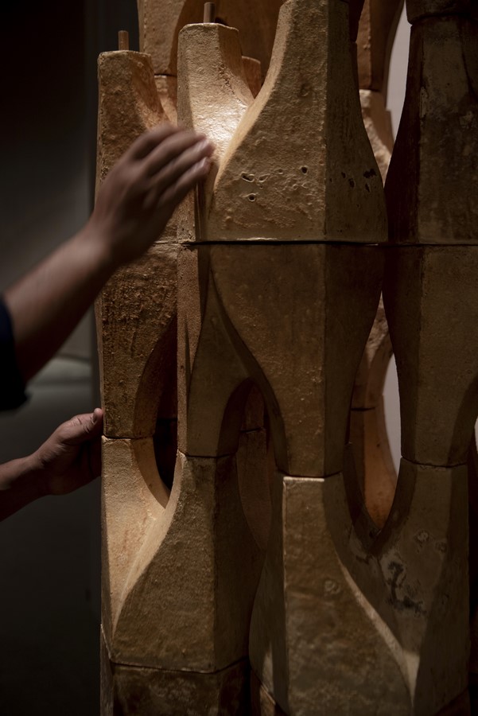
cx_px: 239
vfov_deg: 44.5
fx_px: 875
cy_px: 358
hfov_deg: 30.5
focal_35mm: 44
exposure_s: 1/30
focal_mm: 44
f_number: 4
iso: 400
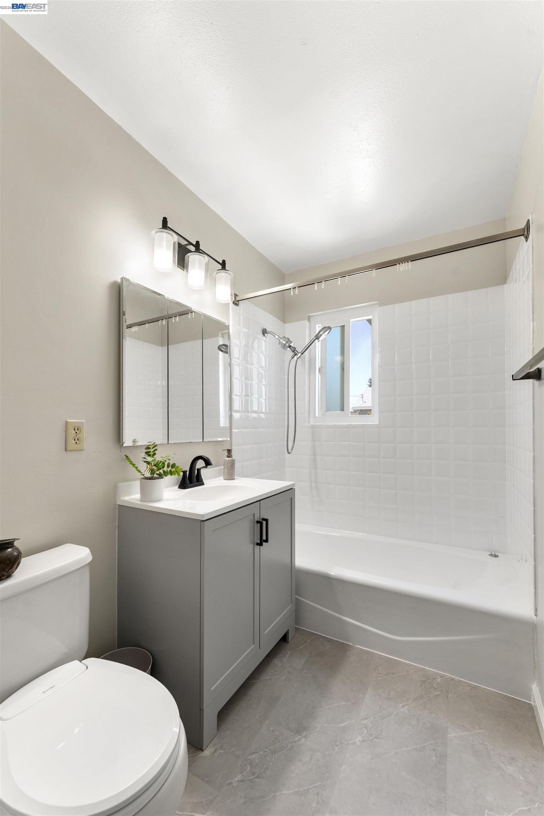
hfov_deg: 81.2
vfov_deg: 104.3
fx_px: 317
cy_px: 408
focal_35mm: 14
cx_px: 272
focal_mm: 14
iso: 320
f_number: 8
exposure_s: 1/15
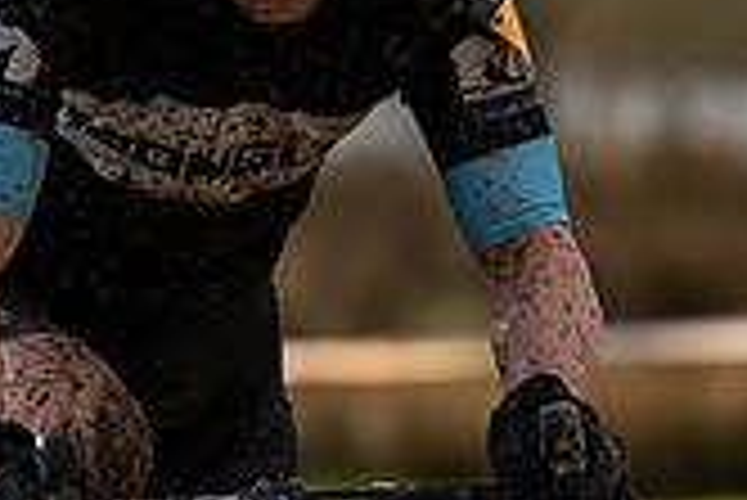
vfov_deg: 1.7
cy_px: 280
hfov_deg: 2.5
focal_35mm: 825
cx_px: 158
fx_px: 17133
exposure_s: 1/1000
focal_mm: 200
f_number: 4
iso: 250
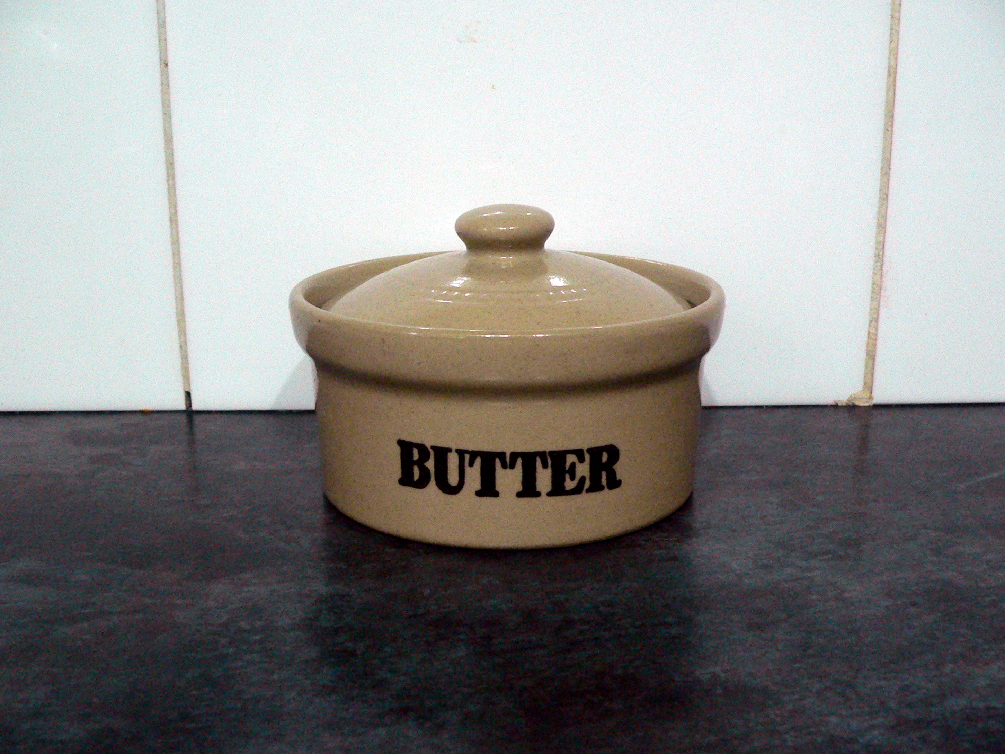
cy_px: 377
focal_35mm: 36
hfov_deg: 51.4
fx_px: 1045
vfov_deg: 39.7
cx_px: 502
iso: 400
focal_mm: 6
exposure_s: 1/30
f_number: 2.8
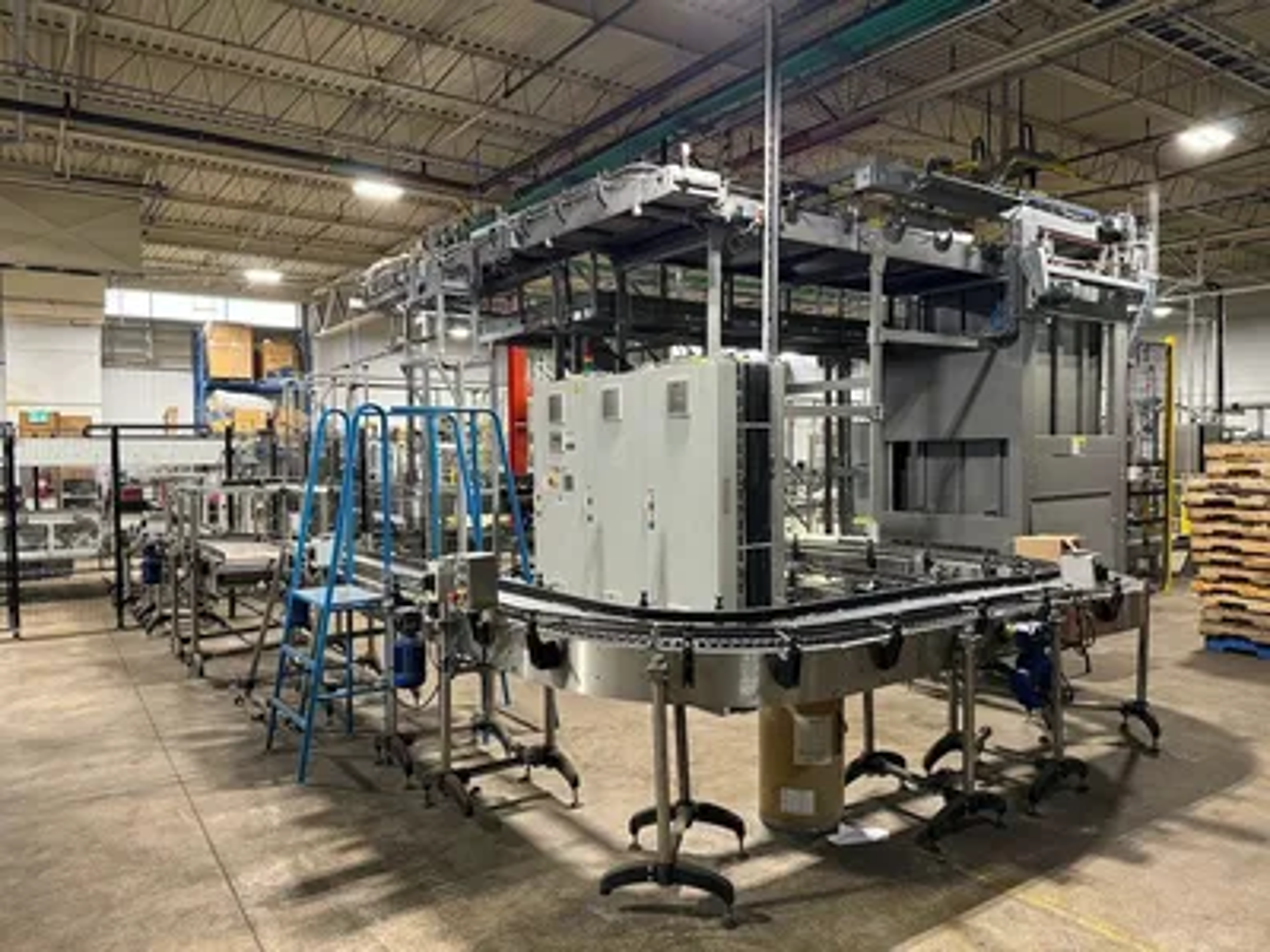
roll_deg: -0.1
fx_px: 881
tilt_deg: -1.2
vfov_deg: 56.8
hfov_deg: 71.6
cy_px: 476
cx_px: 635
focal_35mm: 24
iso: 400
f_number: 1.78
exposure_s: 1/60
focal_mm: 6.76
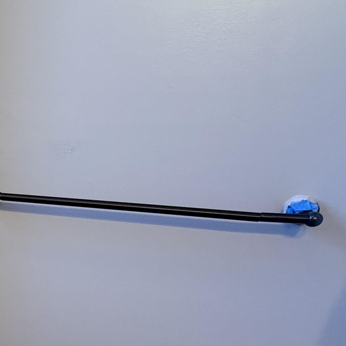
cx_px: -45
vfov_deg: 41.6
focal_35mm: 38
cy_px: 285
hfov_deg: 36.3
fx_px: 430
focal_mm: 2.22
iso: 320
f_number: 2.2
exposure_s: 1/60
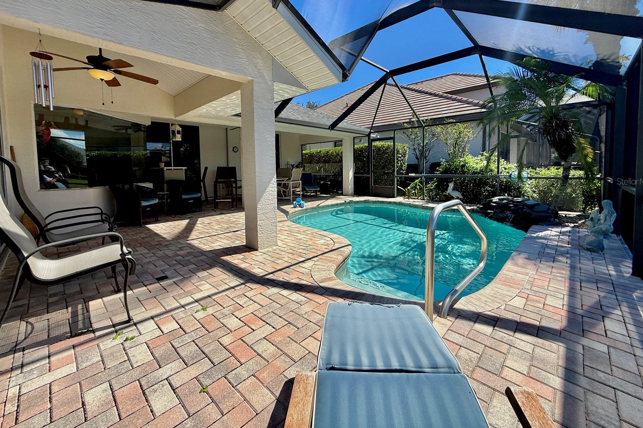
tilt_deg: -2.2
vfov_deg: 76.8
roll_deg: +0.8
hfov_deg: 100.4
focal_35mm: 15
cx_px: 325
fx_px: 268
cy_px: 181
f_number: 2.2
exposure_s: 1/1145
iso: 50
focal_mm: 2.22
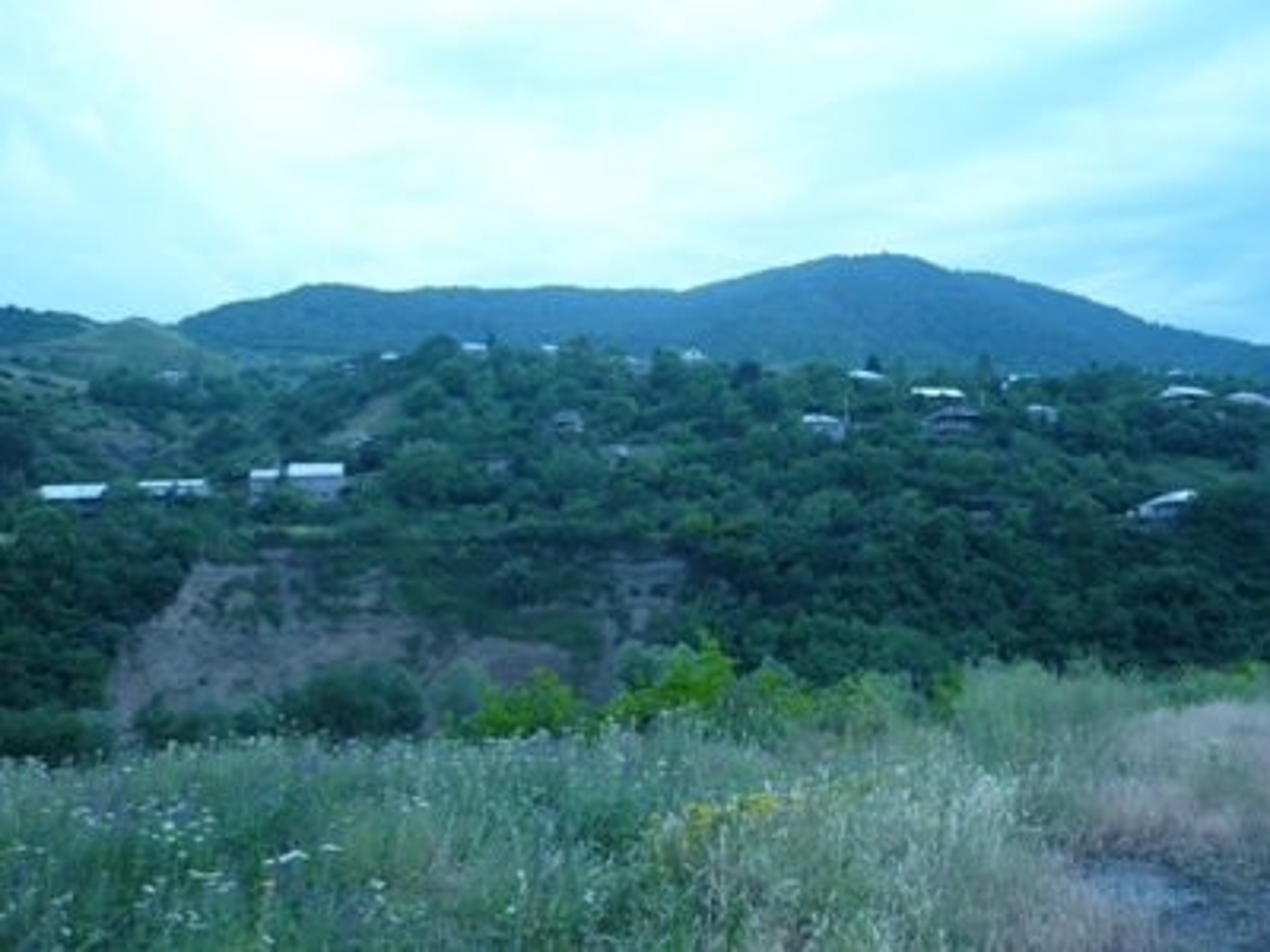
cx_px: 635
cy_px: 476
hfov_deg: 55.4
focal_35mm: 33
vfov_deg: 42.9
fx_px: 1211
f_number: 2.8
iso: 100
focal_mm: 5.5
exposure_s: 1/250
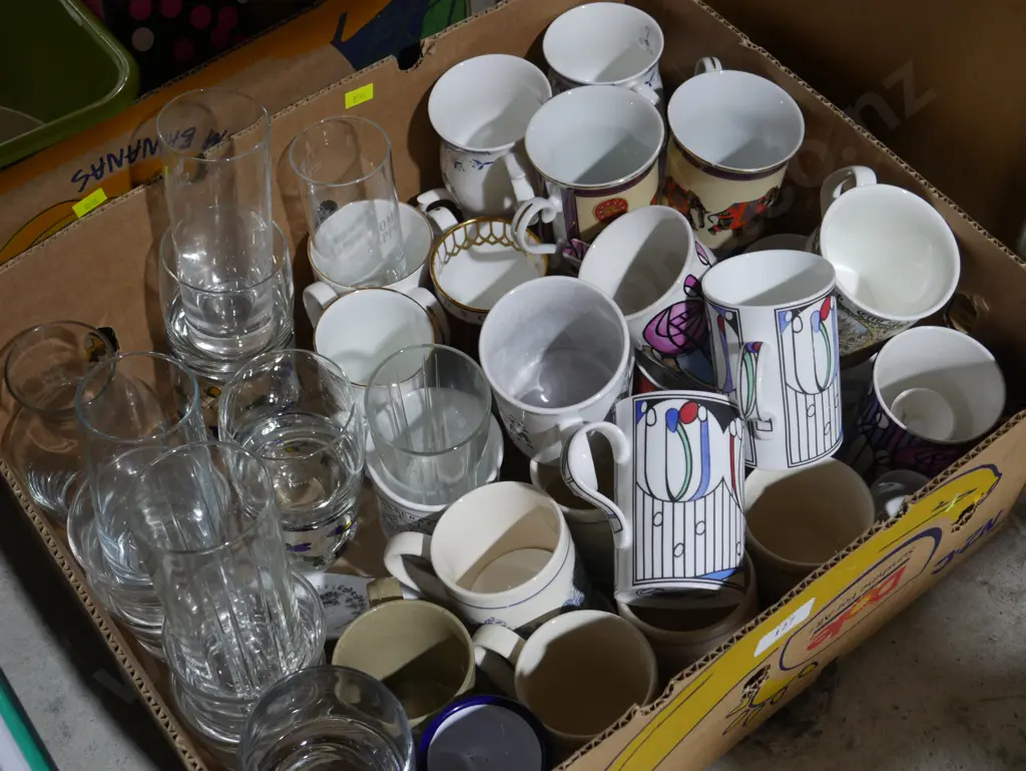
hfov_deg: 38.2
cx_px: 513
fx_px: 1483
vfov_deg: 29.1
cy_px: 386
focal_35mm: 50
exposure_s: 1/60
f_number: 5.3
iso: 800
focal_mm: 25
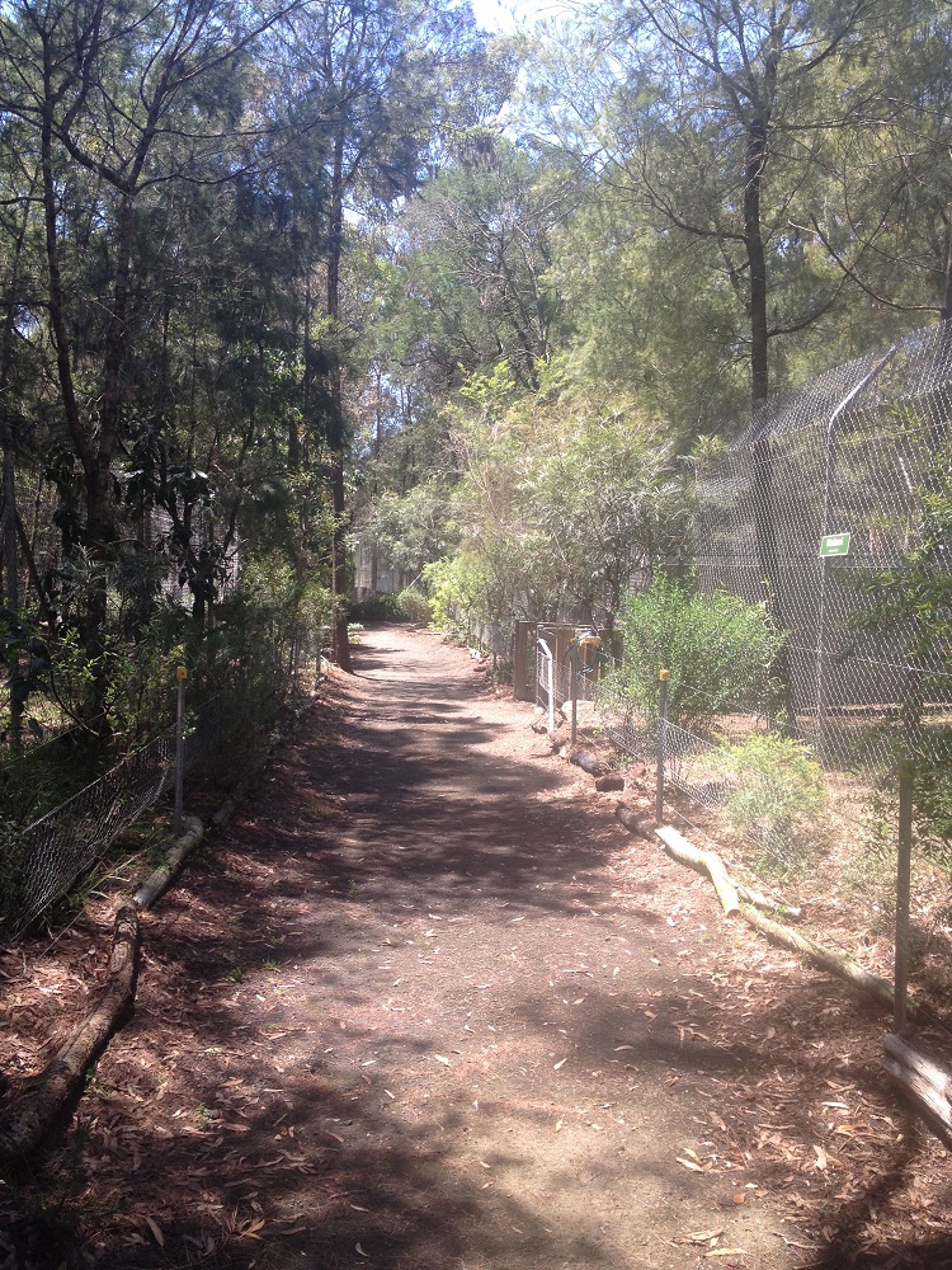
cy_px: 635
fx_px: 1283
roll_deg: +0.0
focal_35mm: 35
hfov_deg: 40.7
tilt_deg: -0.3
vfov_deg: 52.6
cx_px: 476
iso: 50
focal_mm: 4.28
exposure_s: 1/289
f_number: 2.4
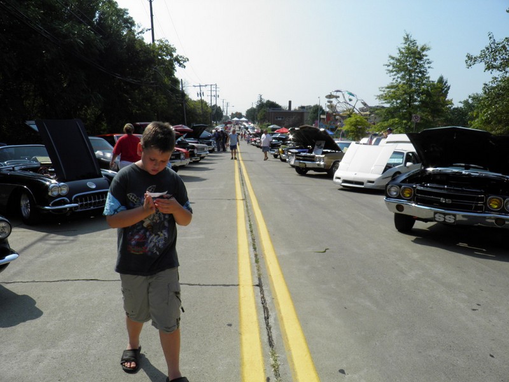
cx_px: 254
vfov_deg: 49.7
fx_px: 412
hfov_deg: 63.4
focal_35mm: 28
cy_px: 191
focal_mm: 4.9
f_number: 5.7
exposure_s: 1/400
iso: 50
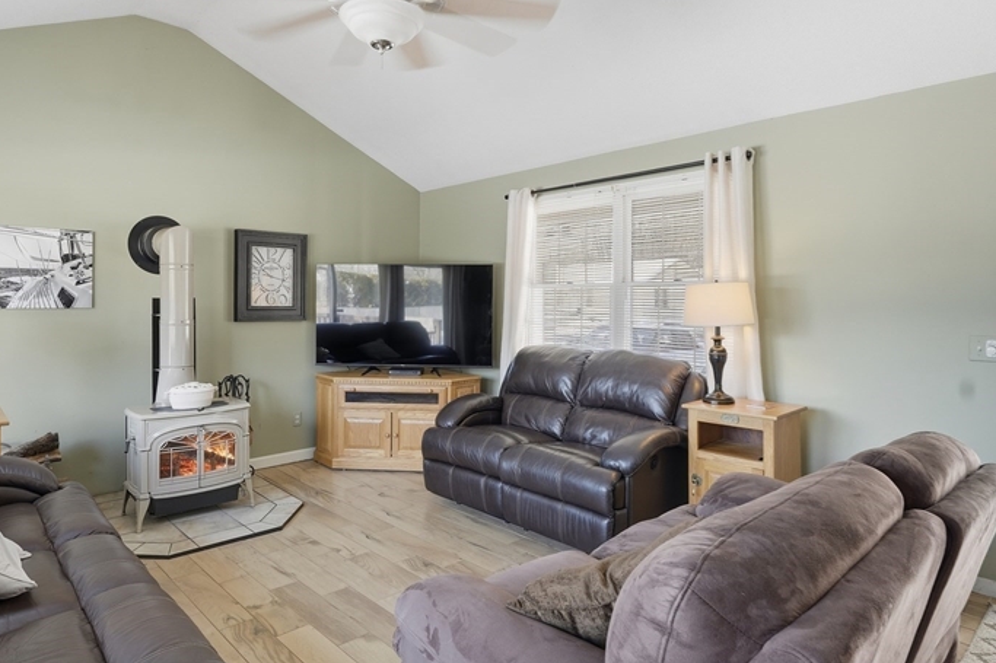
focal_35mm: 21
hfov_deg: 81.0
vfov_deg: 59.4
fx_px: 581
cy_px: 310
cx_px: 448
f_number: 7.1
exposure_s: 1/200
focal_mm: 14
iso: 250
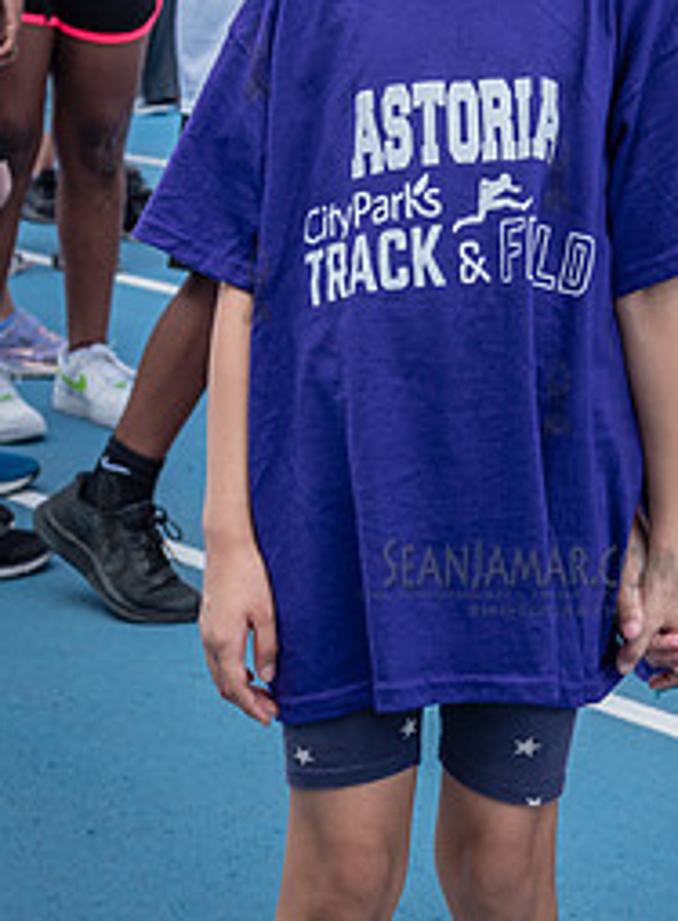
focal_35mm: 108
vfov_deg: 18.1
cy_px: 170
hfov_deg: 13.5
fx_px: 2854
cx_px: 480
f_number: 5.6
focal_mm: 42
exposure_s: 1/320
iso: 400
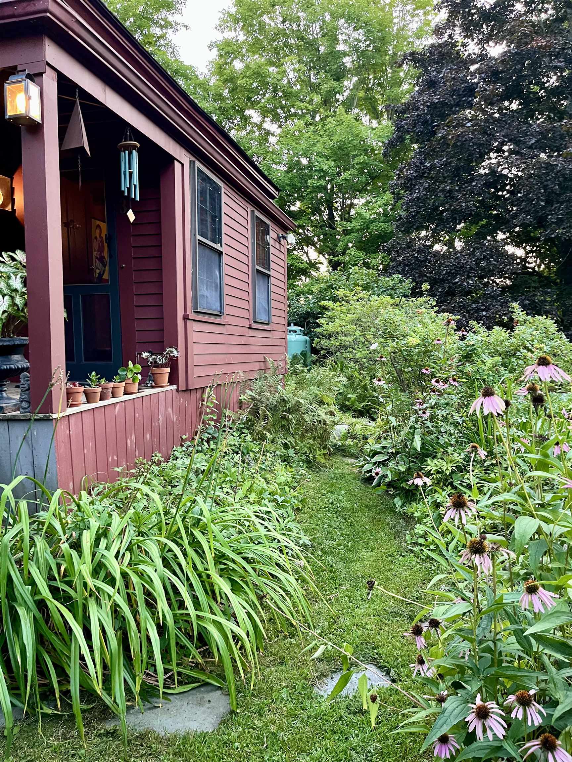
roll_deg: +0.2
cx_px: 286
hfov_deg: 53.1
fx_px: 573
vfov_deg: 67.3
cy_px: 381
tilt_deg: -2.6
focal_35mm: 26
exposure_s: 1/60
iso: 200
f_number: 1.6
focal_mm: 5.1
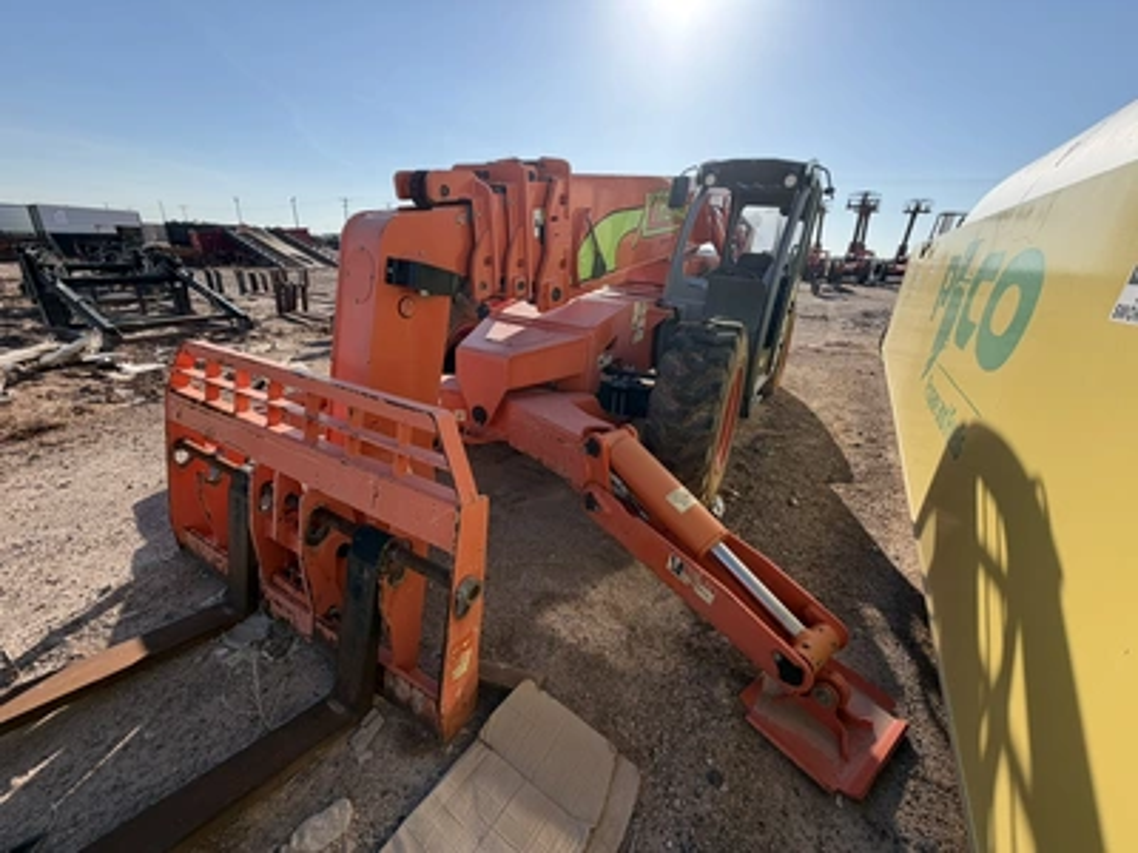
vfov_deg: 85.7
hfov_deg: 102.1
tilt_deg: -19.4
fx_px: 460
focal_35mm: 14
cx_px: 569
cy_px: 426
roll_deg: -2.2
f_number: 2.2
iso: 32
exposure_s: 1/770
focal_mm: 2.22
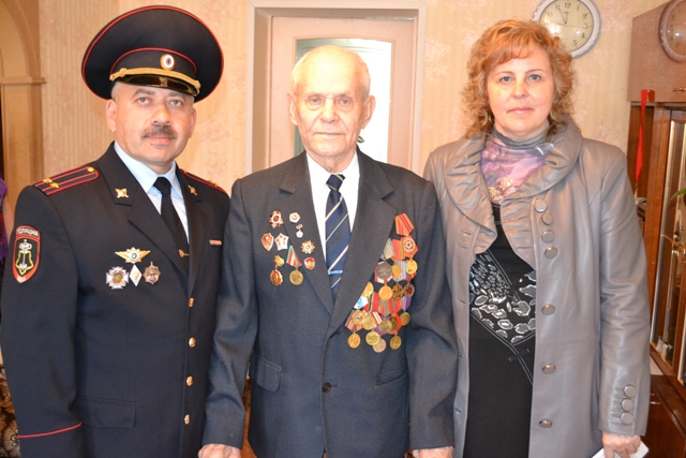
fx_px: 743
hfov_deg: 49.5
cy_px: 229
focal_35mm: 39
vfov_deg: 34.2
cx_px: 343
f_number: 4.2
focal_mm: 26
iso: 2800
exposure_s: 1/60
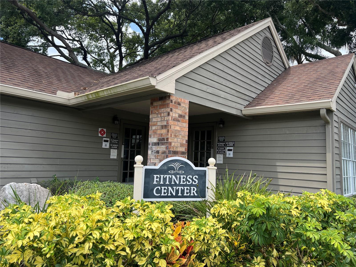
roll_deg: -2.2
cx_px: 178
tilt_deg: +5.7
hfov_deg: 67.3
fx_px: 267
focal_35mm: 26
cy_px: 134
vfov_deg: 53.1
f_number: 1.5
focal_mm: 5.7
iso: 50
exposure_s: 1/1019
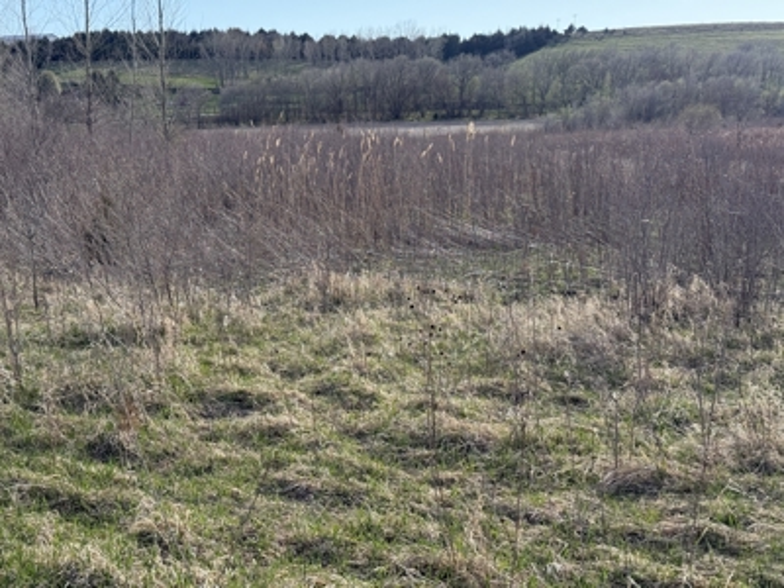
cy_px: 294
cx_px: 392
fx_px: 1087
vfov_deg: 30.3
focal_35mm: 48
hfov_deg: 39.7
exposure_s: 1/3534
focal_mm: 6.76
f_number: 1.78
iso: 100
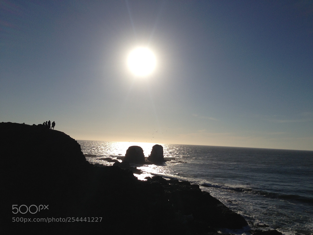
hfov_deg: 55.4
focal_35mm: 33
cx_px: 156
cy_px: 118
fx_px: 298
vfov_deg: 42.9
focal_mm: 4.13
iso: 50
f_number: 2.4
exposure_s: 1/9091
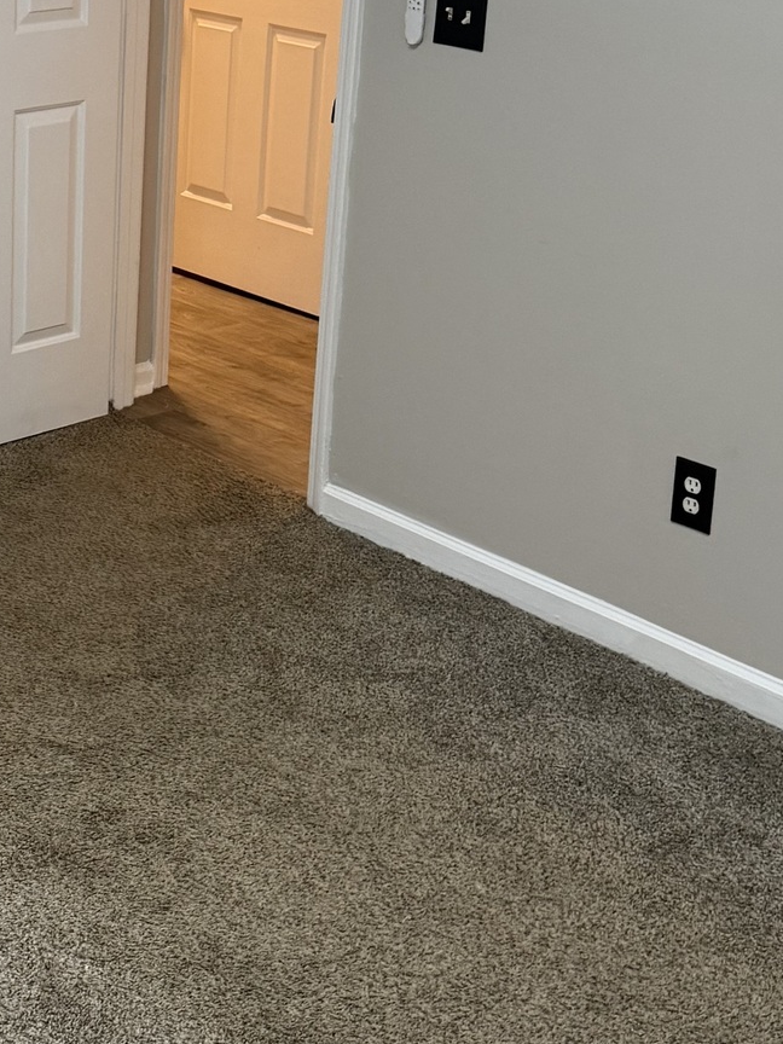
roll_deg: -2.0
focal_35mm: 64
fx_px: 1930
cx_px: 50
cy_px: 294
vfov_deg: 29.9
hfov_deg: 22.3
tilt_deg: -16.7
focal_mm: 6.76
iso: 250
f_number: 1.78
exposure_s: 1/60
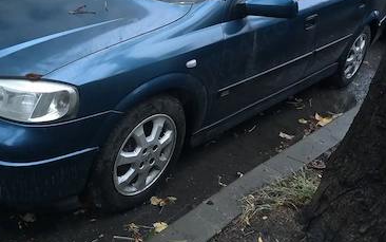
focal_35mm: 40
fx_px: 421
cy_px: 78
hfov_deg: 48.9
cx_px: 148
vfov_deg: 31.7
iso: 1600
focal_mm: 6.3
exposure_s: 1/33.3
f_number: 1.7
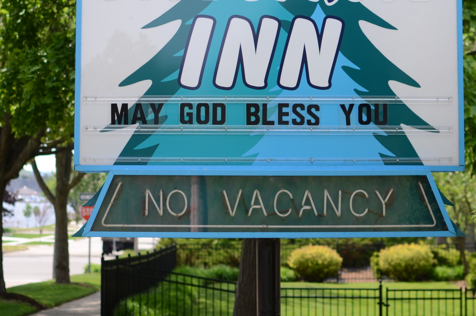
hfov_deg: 19.9
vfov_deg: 13.2
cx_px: 267
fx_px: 1359
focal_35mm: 103
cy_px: 47
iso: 160
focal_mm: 35
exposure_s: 1/2000
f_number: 2.2
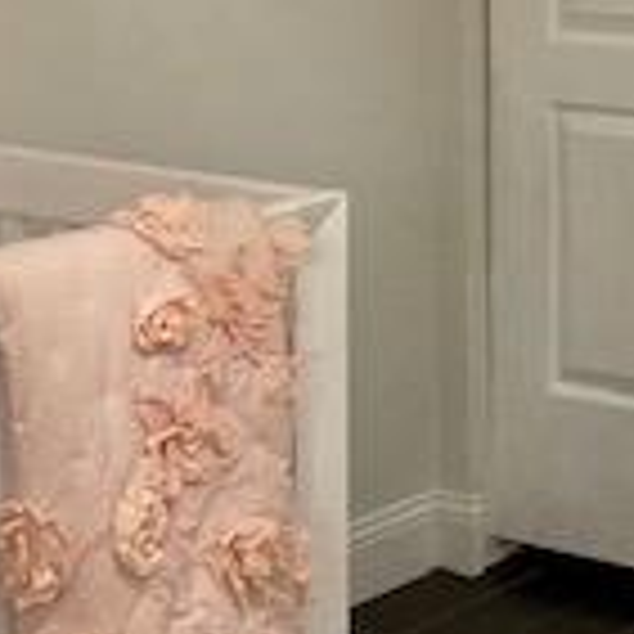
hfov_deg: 15.1
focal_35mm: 104
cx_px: 1030
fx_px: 2155
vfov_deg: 16.0
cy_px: -157
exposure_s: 1/60
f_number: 1.8
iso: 320
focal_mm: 4.25
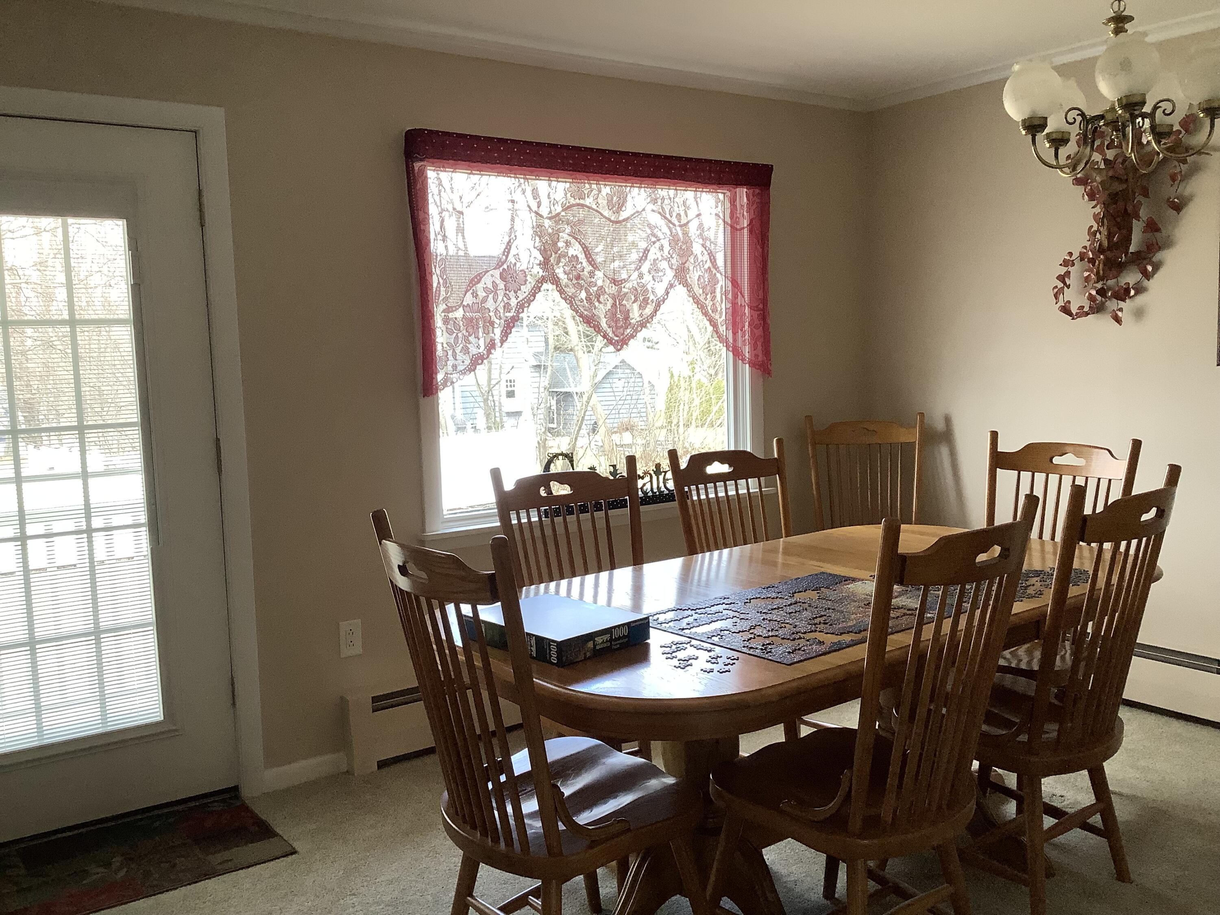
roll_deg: +1.4
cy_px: 458
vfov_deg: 45.4
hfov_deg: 58.4
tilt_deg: -7.0
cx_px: 610
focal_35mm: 31
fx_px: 1093
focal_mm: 3.3
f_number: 2.4
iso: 80
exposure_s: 1/120
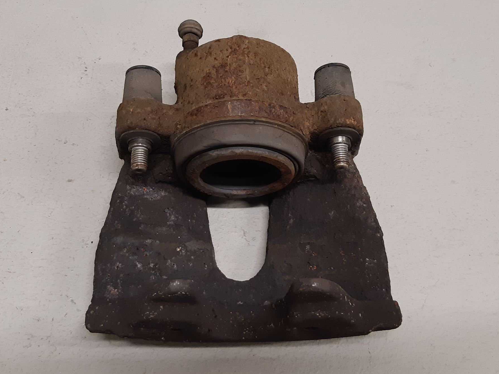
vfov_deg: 46.7
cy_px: 165
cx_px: 223
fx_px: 432
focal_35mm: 30
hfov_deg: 59.8
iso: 125
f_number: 1.7
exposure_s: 1/50
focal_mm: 3.93
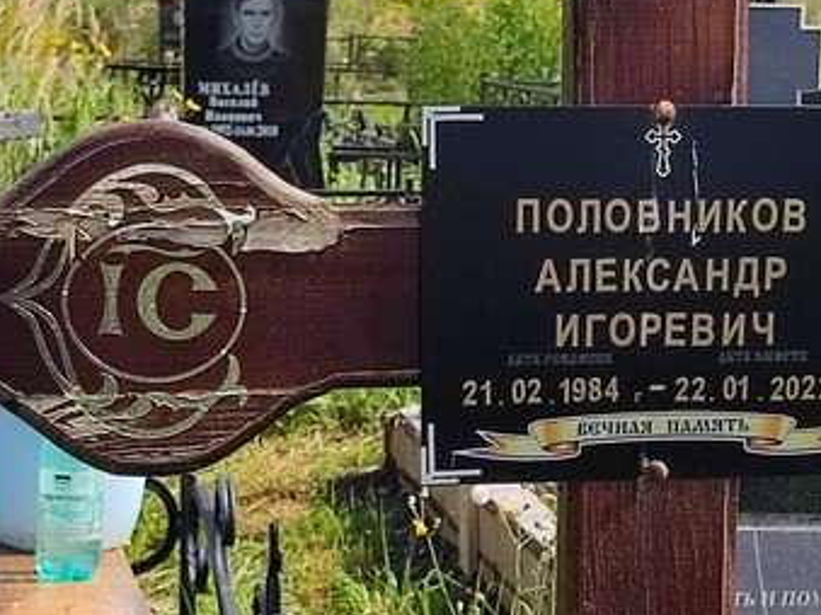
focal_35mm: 59
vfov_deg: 24.7
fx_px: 1399
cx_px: 441
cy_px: 385
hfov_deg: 32.7
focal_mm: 6.04
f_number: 1.9
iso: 50
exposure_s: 1/680
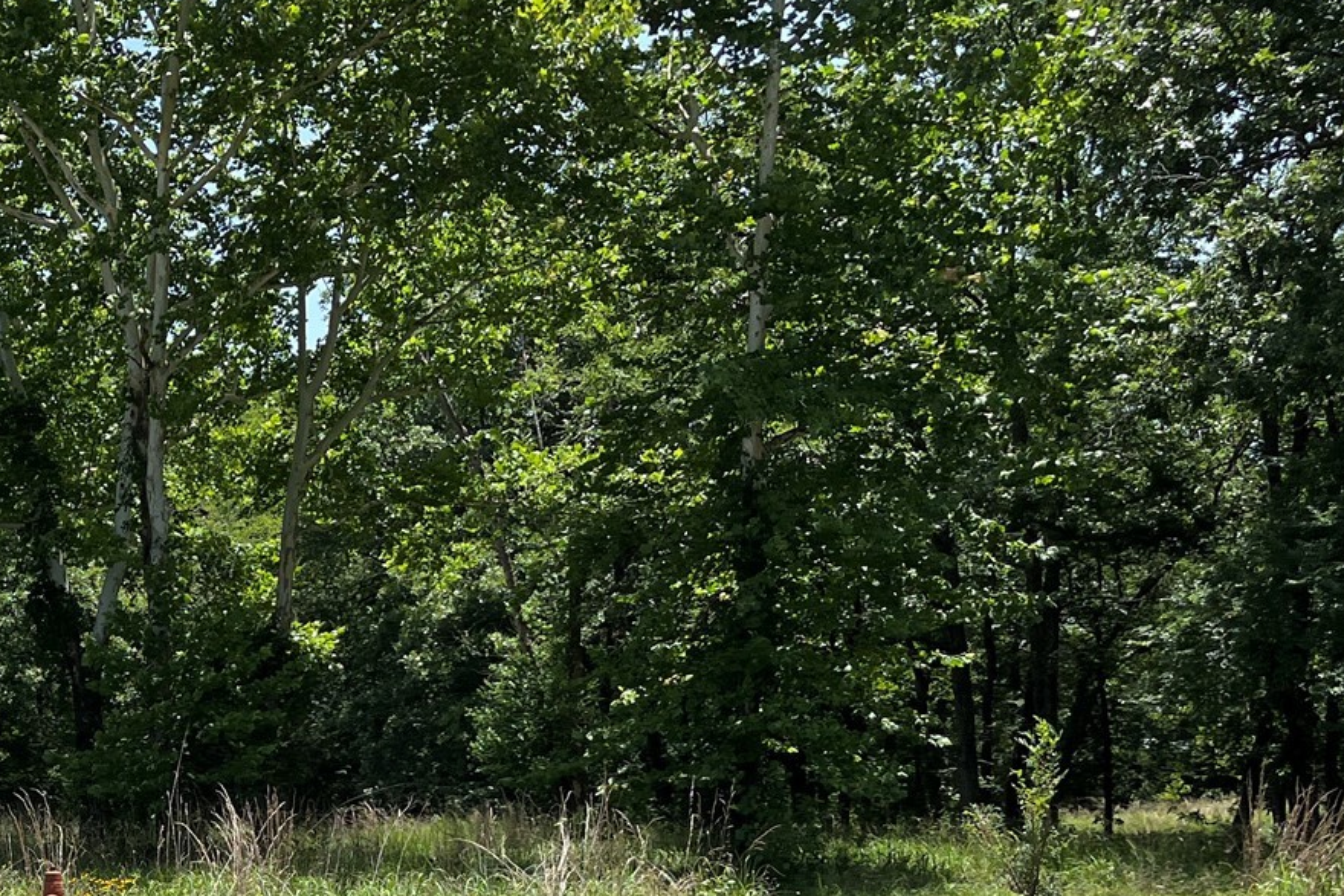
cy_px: 907
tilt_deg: -2.0
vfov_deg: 22.1
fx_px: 2203
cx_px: 72
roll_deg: +4.1
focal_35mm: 59
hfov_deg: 31.9
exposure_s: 1/2571
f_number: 1.6
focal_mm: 5.1
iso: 50
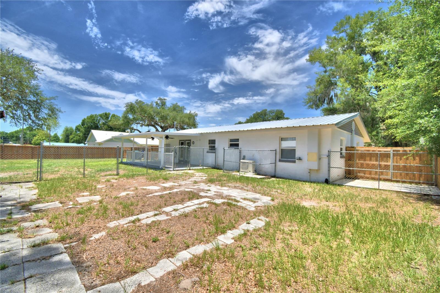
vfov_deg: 77.3
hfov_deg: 100.4
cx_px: 220
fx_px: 183
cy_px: 146
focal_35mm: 15
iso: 100
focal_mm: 10
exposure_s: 1/1600
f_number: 4.5
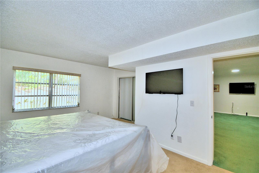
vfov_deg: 77.3
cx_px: 130
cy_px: 86
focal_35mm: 15
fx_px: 108
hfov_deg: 100.4
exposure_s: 1/50
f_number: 4.5
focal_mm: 10
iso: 200
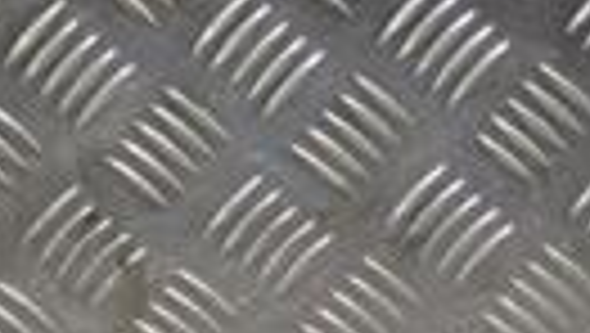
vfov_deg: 5.2
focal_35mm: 230
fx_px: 3602
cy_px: 531
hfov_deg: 9.4
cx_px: 311
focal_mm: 32
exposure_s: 1/100
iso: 400
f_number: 5
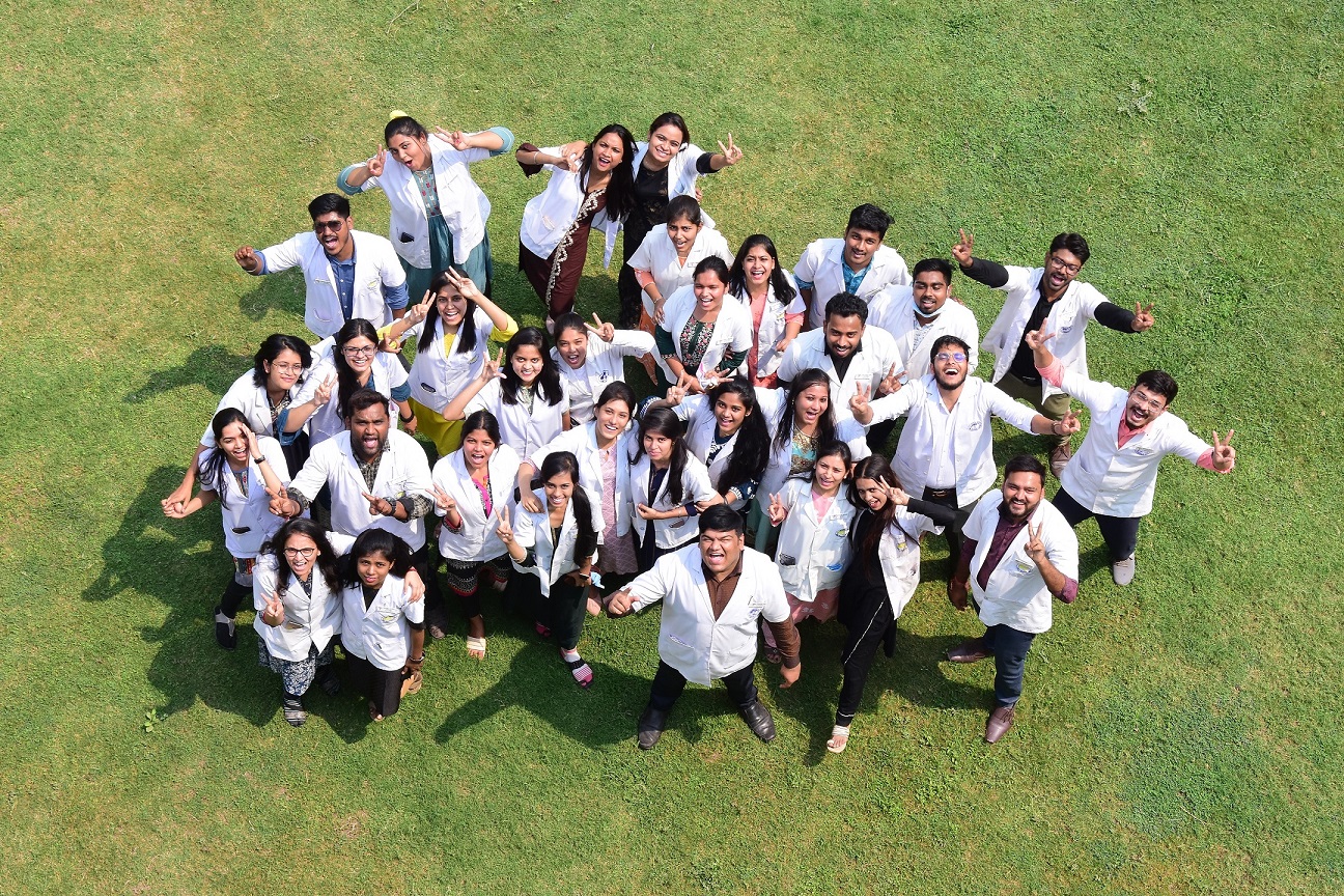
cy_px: 448
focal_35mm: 72
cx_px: 672
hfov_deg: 28.1
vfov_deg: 18.9
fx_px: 2688
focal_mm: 48
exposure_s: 1/200
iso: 400
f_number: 13
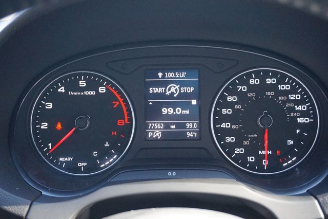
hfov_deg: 45.0
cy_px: 110
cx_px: 164
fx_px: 396
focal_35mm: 44
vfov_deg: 30.8
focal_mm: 29
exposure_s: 1/160
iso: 2500
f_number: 4.5
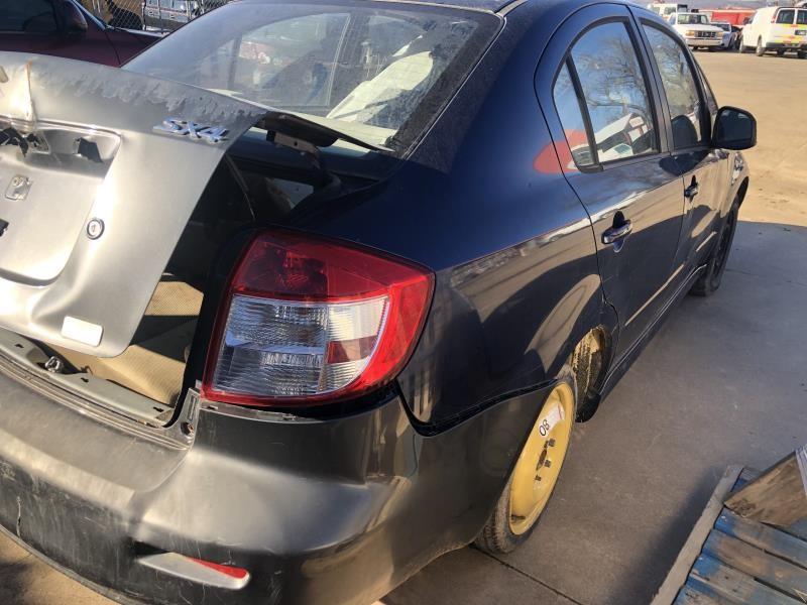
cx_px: 404
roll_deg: -3.8
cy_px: 302
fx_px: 653
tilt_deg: -23.7
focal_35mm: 28
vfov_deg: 49.7
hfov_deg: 63.4
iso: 20
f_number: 1.8
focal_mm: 3.99
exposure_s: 1/521
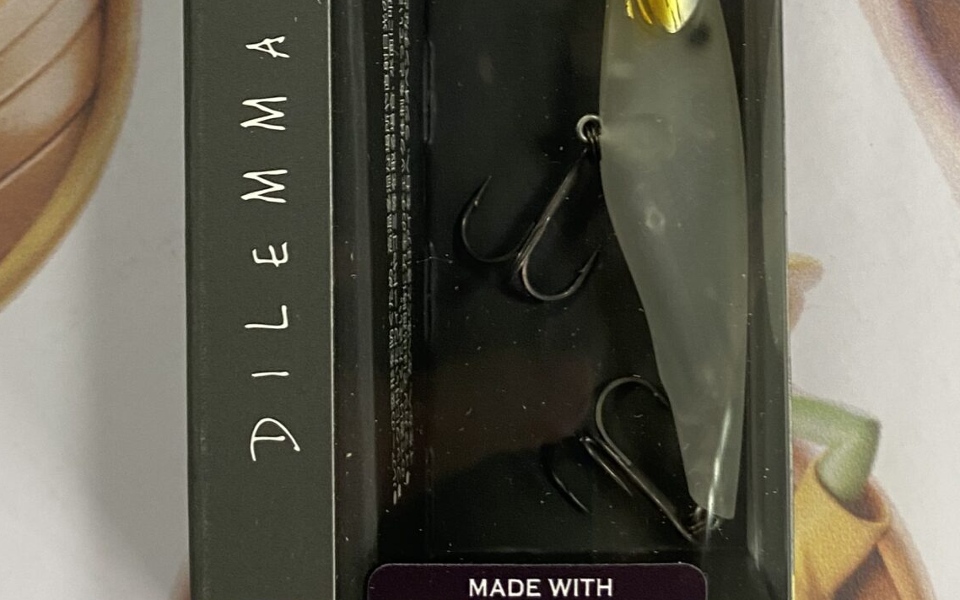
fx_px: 1622
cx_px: 535
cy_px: 30
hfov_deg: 32.9
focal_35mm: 62
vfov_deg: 20.4
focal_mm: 4.25
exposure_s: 1/60
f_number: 1.8
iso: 100
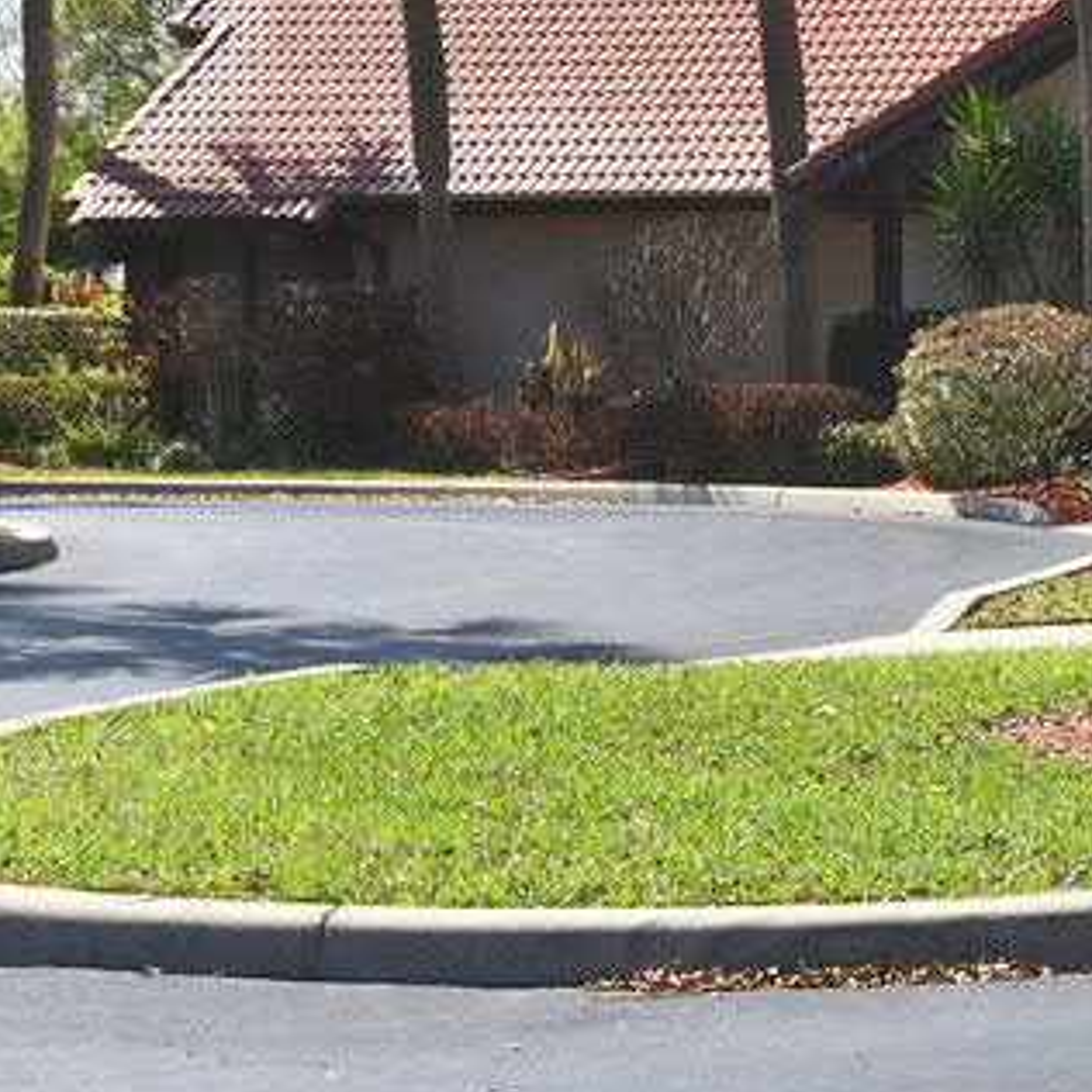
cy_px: 209
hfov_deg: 16.6
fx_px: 3533
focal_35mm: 99
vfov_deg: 17.4
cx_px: 1431
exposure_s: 1/1250
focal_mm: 24
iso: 1250
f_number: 18
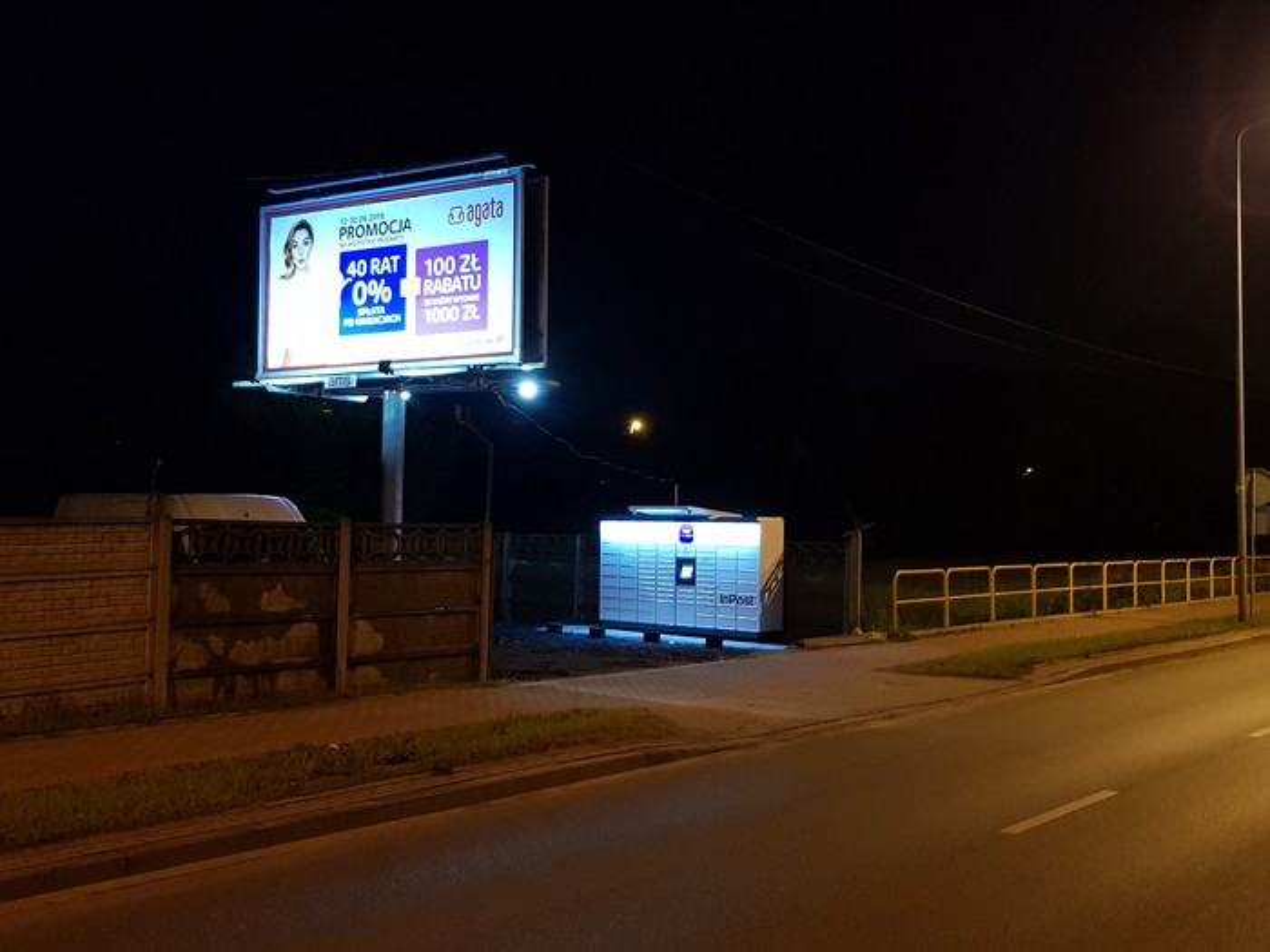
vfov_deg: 53.1
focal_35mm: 26
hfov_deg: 67.3
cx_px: 635
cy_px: 476
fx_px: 954
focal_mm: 4.2
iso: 400
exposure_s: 1/10
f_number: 1.7
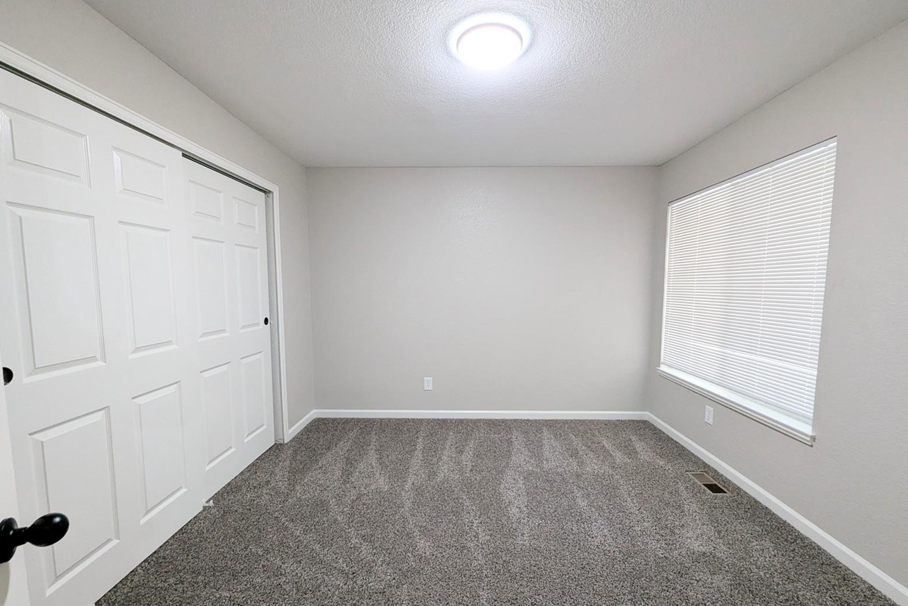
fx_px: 353
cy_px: 313
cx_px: 458
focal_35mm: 14
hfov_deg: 104.3
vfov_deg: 81.2
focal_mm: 1.95
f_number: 2.2
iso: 162
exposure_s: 1/24
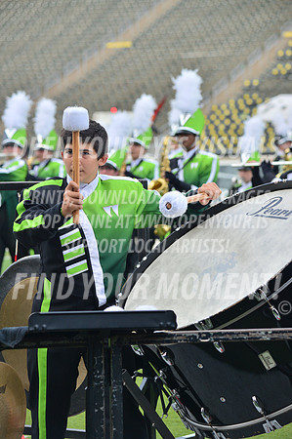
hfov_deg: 9.8
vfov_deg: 14.7
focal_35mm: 140
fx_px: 1707
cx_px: 146
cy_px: 220
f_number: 5.6
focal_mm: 140
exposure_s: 1/500
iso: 200
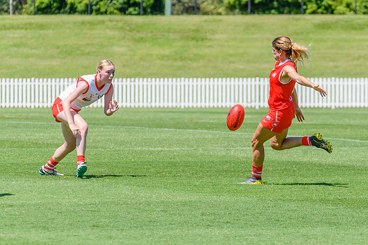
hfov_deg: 4.8
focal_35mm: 433
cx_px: 272
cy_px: 118
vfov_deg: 3.2
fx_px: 4431
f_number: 8
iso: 800
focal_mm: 250
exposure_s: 1/2000
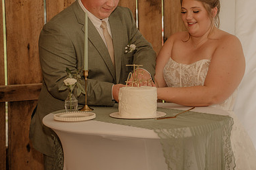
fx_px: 767
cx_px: 154
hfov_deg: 18.9
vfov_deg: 12.6
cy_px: 51
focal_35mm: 108
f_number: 3.2
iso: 500
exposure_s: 1/200
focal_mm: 70
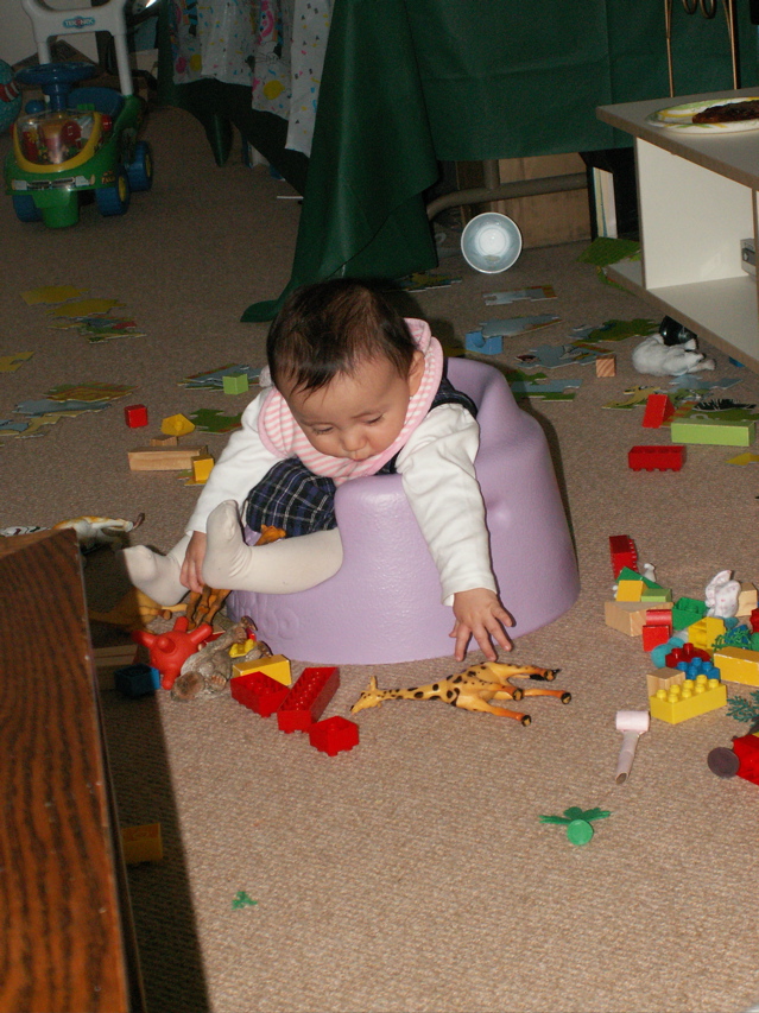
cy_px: 506
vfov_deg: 23.8
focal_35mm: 82
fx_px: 2399
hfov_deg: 18.0
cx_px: 380
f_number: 3.5
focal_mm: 13.62
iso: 160
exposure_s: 1/40
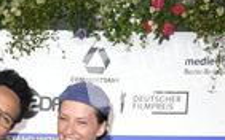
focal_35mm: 162
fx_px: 993
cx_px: 19
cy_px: 309
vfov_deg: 7.6
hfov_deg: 12.8
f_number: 5.6
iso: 640
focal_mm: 56
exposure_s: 1/250
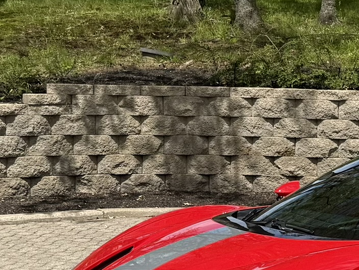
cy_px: 164
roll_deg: -0.7
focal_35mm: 70
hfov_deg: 25.0
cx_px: 433
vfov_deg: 21.0
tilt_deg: -4.1
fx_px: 726
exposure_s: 1/4673
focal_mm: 6.76
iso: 80
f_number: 1.78
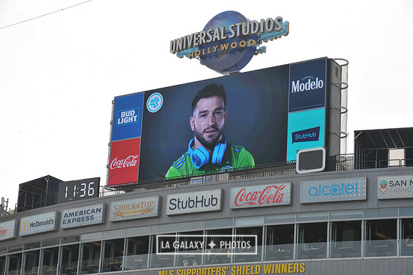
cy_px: 138
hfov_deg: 20.8
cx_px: 206
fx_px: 1124
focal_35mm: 98
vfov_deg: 13.9
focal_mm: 98
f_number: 10
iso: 250
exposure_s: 1/400
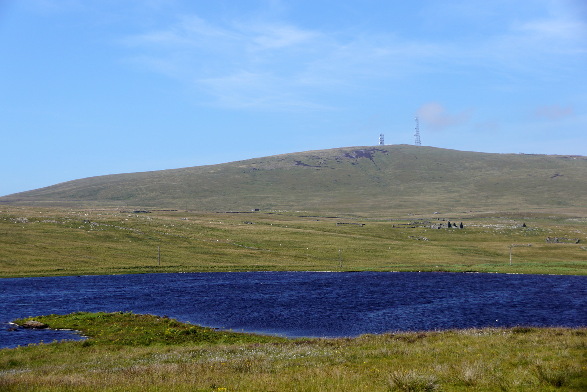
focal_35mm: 60
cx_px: 294
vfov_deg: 22.6
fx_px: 978
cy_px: 196
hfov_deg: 33.4
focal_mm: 40
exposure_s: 1/800
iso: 100
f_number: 5.6
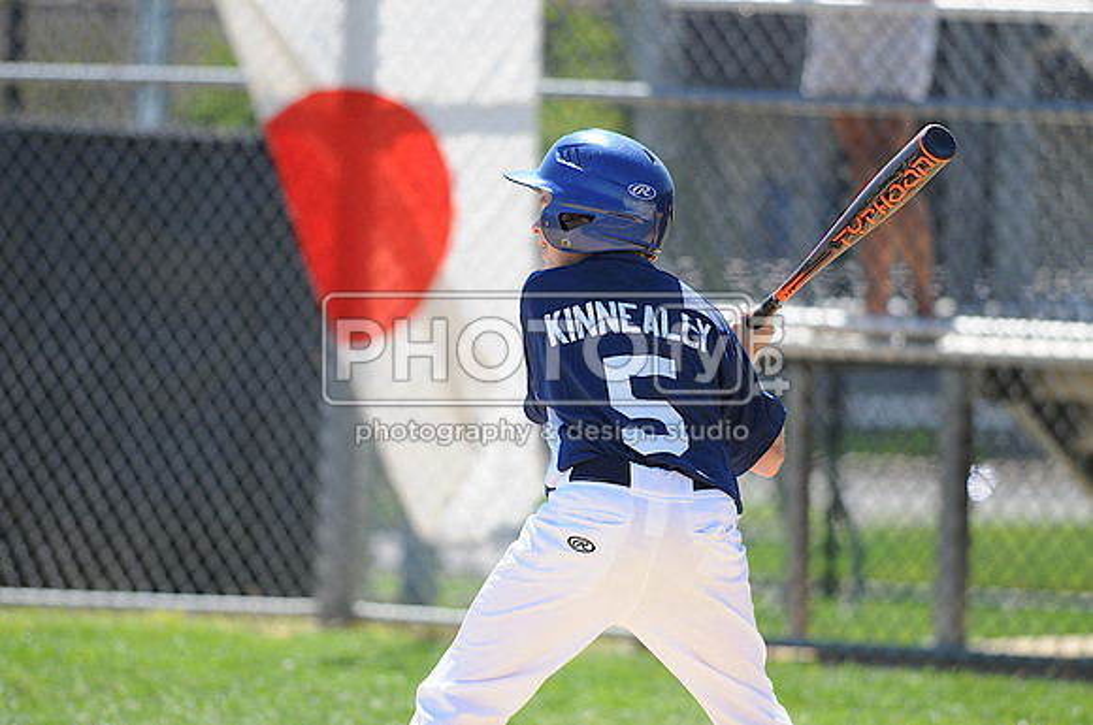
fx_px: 13643
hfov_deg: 4.6
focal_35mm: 450
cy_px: 362
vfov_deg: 3.0
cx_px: 546
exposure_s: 1/800
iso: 200
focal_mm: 300
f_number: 4
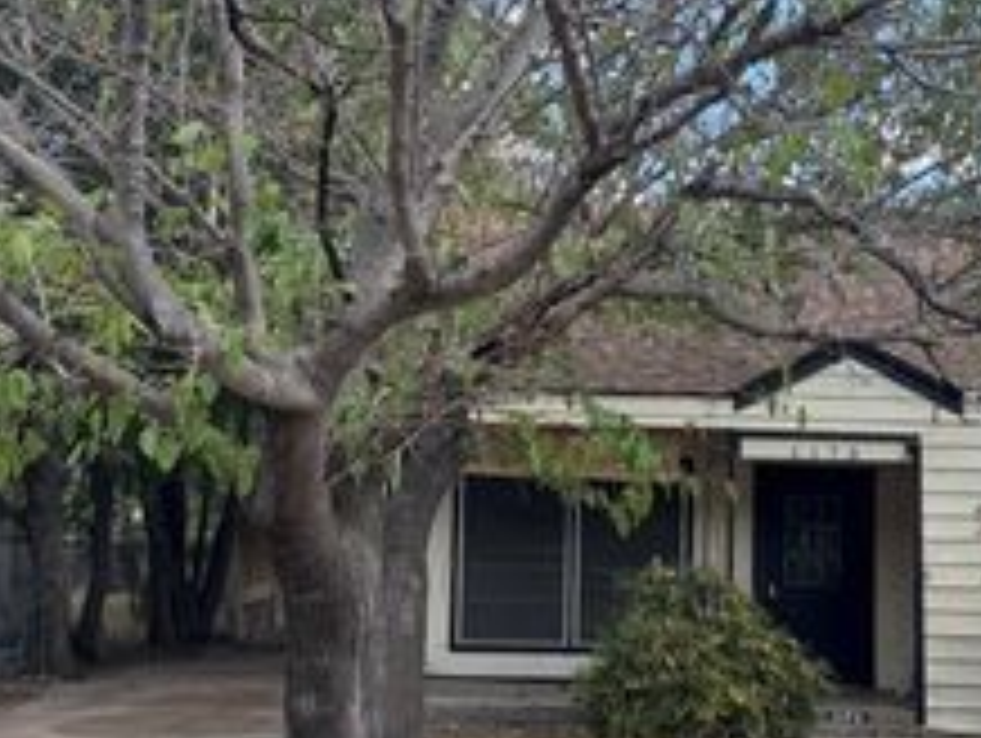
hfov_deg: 34.8
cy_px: 403
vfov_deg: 26.6
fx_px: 1560
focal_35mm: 55
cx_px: 576
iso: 80
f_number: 1.78
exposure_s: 1/900
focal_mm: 6.76
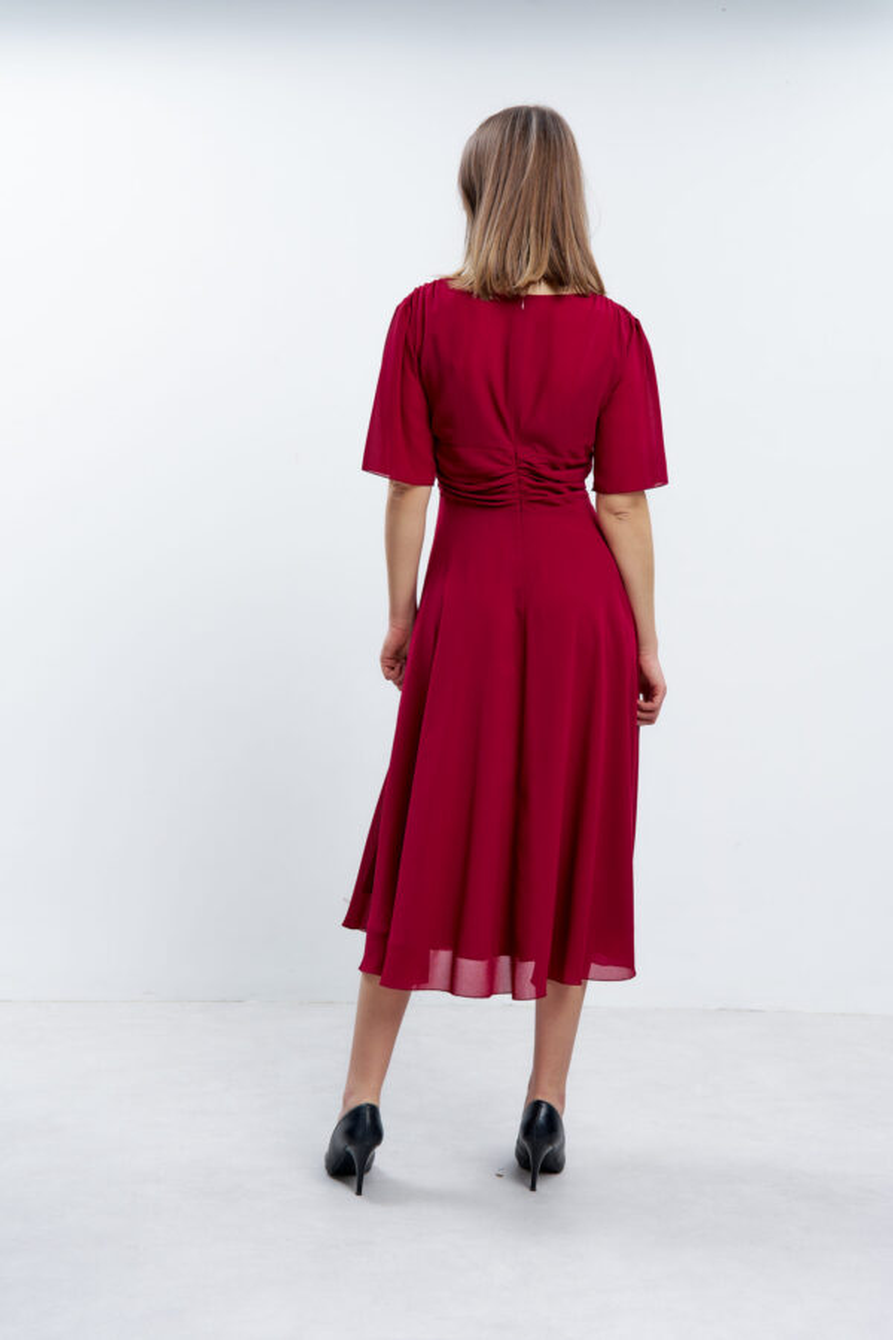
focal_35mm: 46
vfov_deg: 42.7
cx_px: 446
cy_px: 670
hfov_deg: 29.2
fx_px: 1711
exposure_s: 1/160
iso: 100
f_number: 8
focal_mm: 46
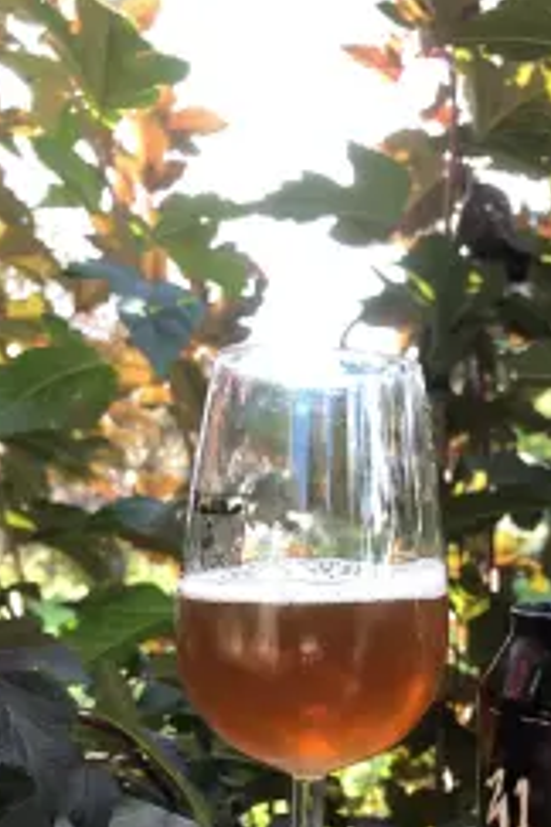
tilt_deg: -8.7
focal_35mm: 48
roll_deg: -0.1
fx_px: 1102
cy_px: 674
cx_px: 456
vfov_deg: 39.3
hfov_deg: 27.4
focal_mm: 3.99
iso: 64
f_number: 1.8
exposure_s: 1/120
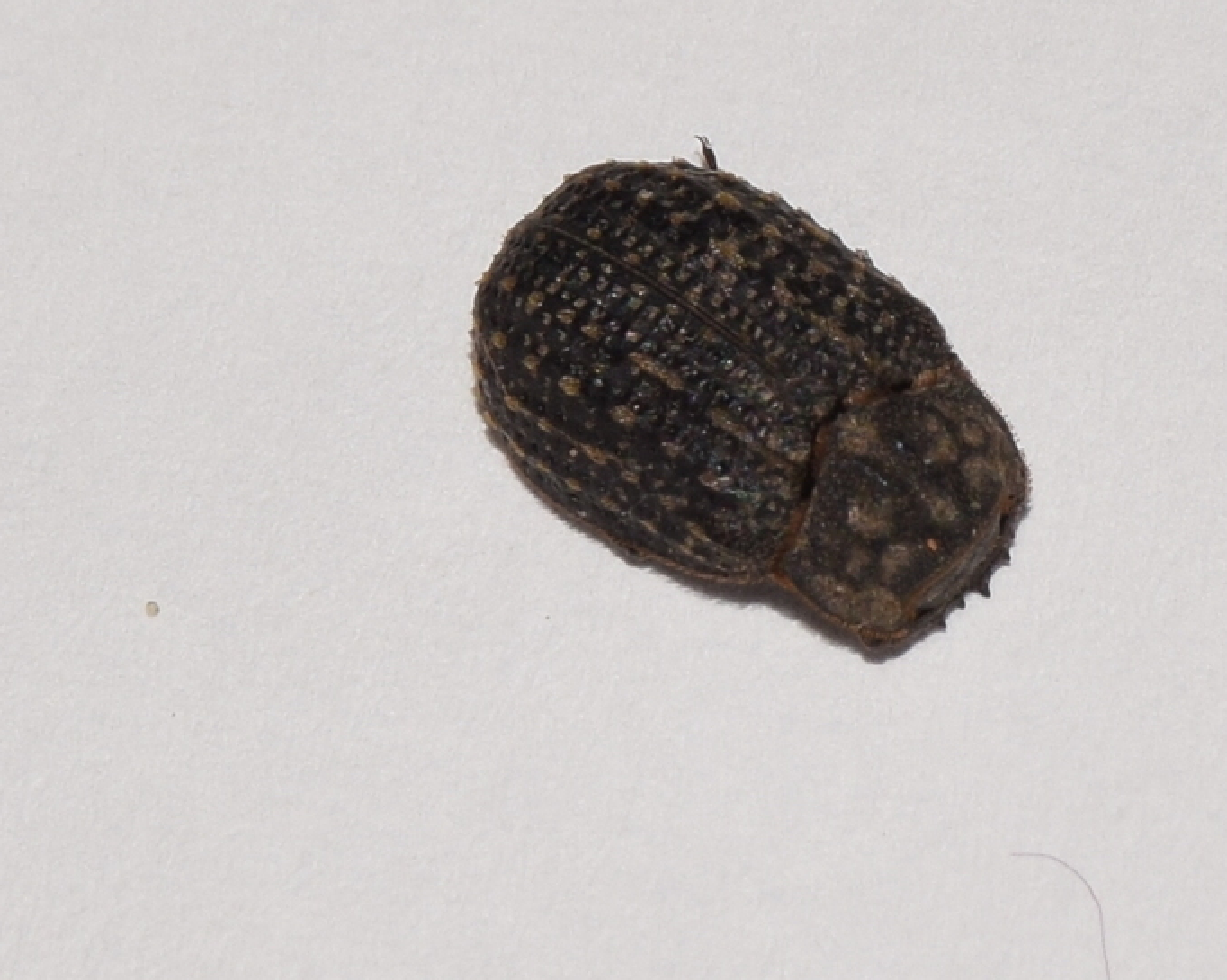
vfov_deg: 5.6
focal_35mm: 277
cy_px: 414
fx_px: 10055
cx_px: 791
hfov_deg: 7.0
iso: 160
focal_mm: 140
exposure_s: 1/200
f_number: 14
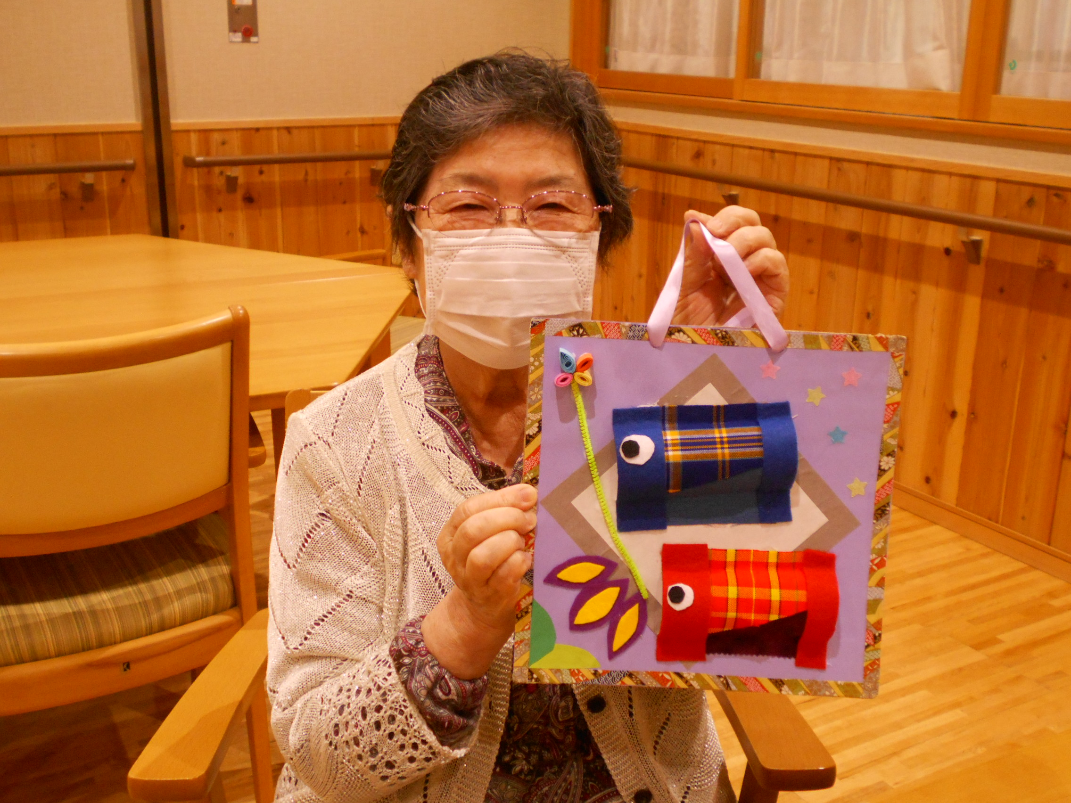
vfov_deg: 36.8
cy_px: 402
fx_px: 1207
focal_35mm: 39
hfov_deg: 47.9
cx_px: 536
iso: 360
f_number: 3.9
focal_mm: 6.7
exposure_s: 1/30
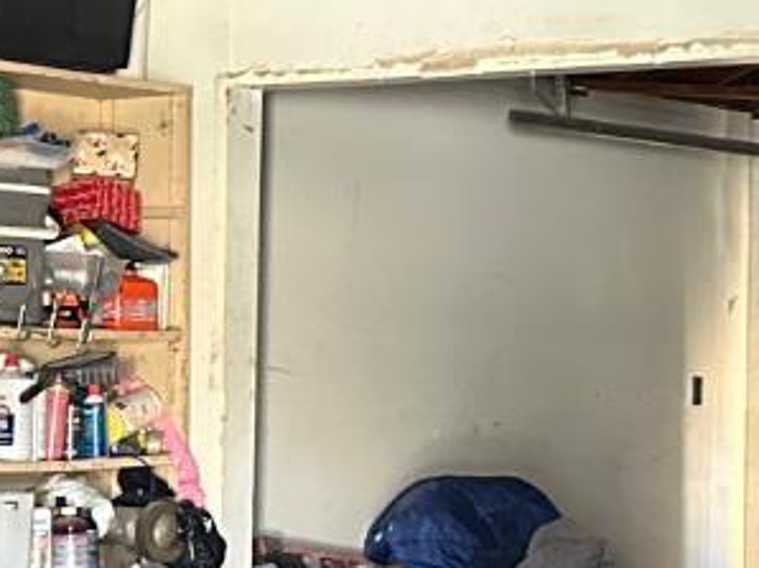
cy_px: 391
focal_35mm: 121
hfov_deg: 16.3
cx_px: 306
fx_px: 2651
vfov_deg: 12.2
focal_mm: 6.86
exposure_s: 1/59
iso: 1000
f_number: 1.78
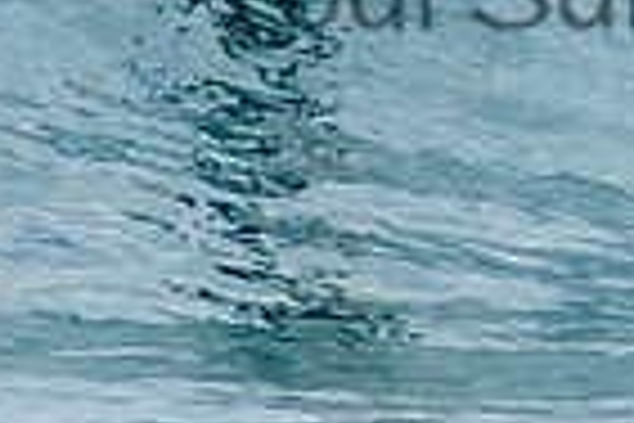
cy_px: -233
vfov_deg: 0.6
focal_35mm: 2254
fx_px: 39692
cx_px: 1080
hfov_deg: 0.9
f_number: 5.6
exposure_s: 1/1250
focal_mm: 400
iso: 500
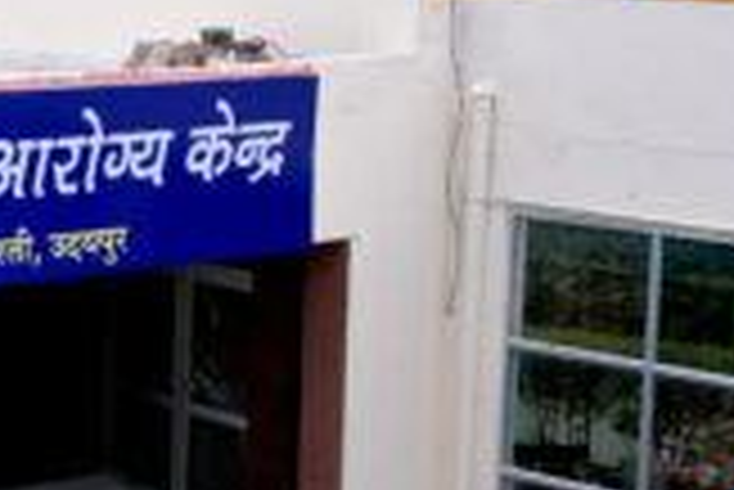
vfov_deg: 14.6
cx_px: -261
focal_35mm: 94
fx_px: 1918
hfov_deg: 19.7
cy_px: 193
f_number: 2.8
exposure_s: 1/1000
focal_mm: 8.38
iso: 100
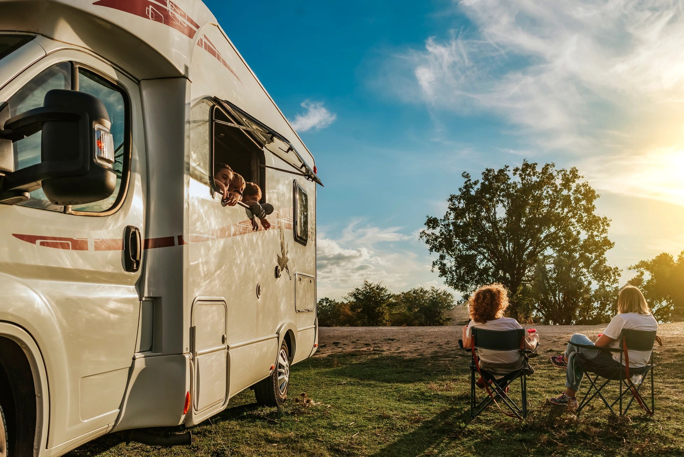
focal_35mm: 28
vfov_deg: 46.4
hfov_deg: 65.4
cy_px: 228
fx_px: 532
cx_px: 342
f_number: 5.6
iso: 100
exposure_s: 1/1600
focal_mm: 28
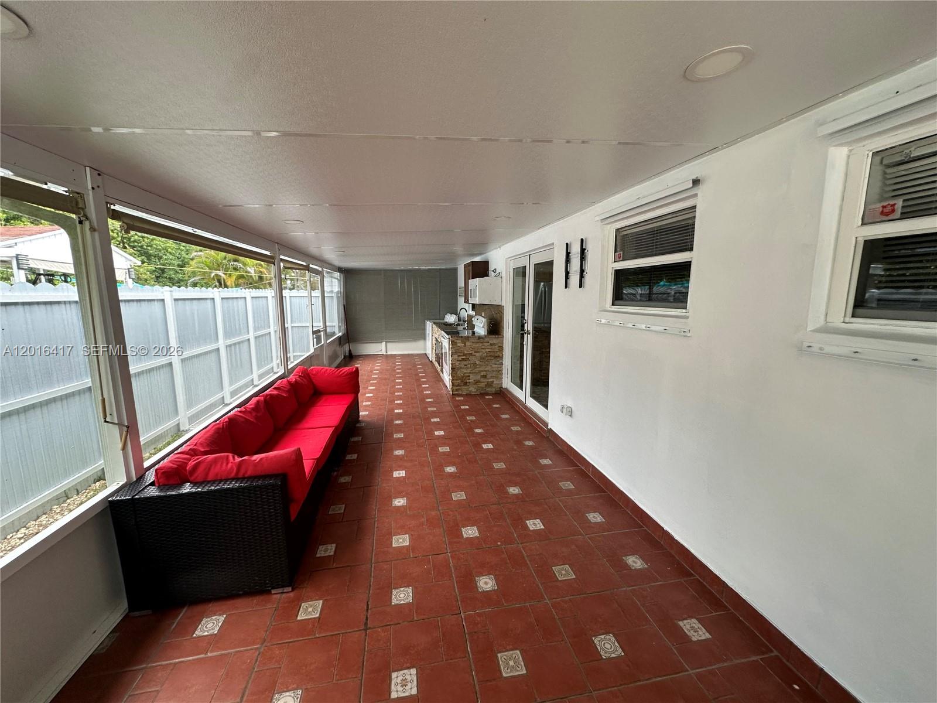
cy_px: 352
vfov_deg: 85.7
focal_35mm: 14
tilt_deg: -8.3
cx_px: 468
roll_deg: -0.9
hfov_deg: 102.1
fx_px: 379
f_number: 2.2
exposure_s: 1/99
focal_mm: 2.22
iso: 100
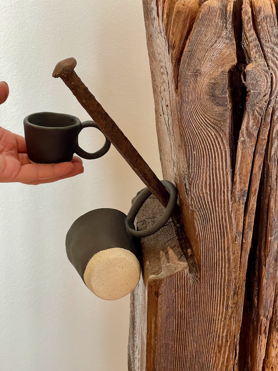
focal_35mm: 64
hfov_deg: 22.9
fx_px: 685
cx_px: 139
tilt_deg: -33.2
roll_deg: -2.5
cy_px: 186
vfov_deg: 30.3
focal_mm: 7.5
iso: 500
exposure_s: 1/60
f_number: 2.2
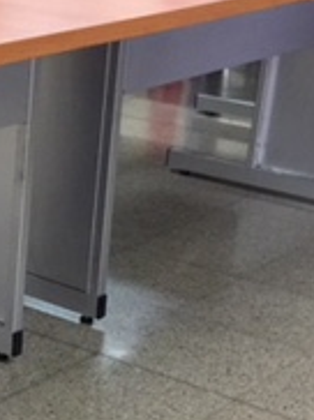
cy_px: 318
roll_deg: -2.3
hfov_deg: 13.8
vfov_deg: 19.1
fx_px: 1237
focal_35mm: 102
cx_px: -125
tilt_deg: -23.3
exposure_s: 1/10
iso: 125
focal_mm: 4.15
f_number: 2.2
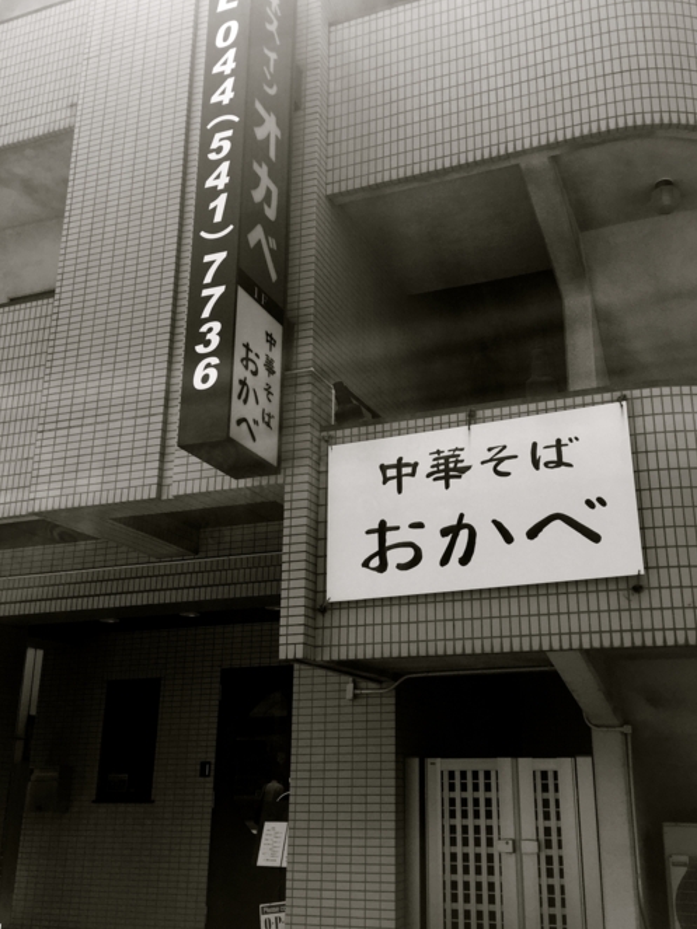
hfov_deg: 40.6
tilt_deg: +20.5
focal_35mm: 35
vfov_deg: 52.6
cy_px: 450
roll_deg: +0.0
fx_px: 940
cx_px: 387
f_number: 2.2
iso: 32
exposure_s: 1/1041
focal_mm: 4.15
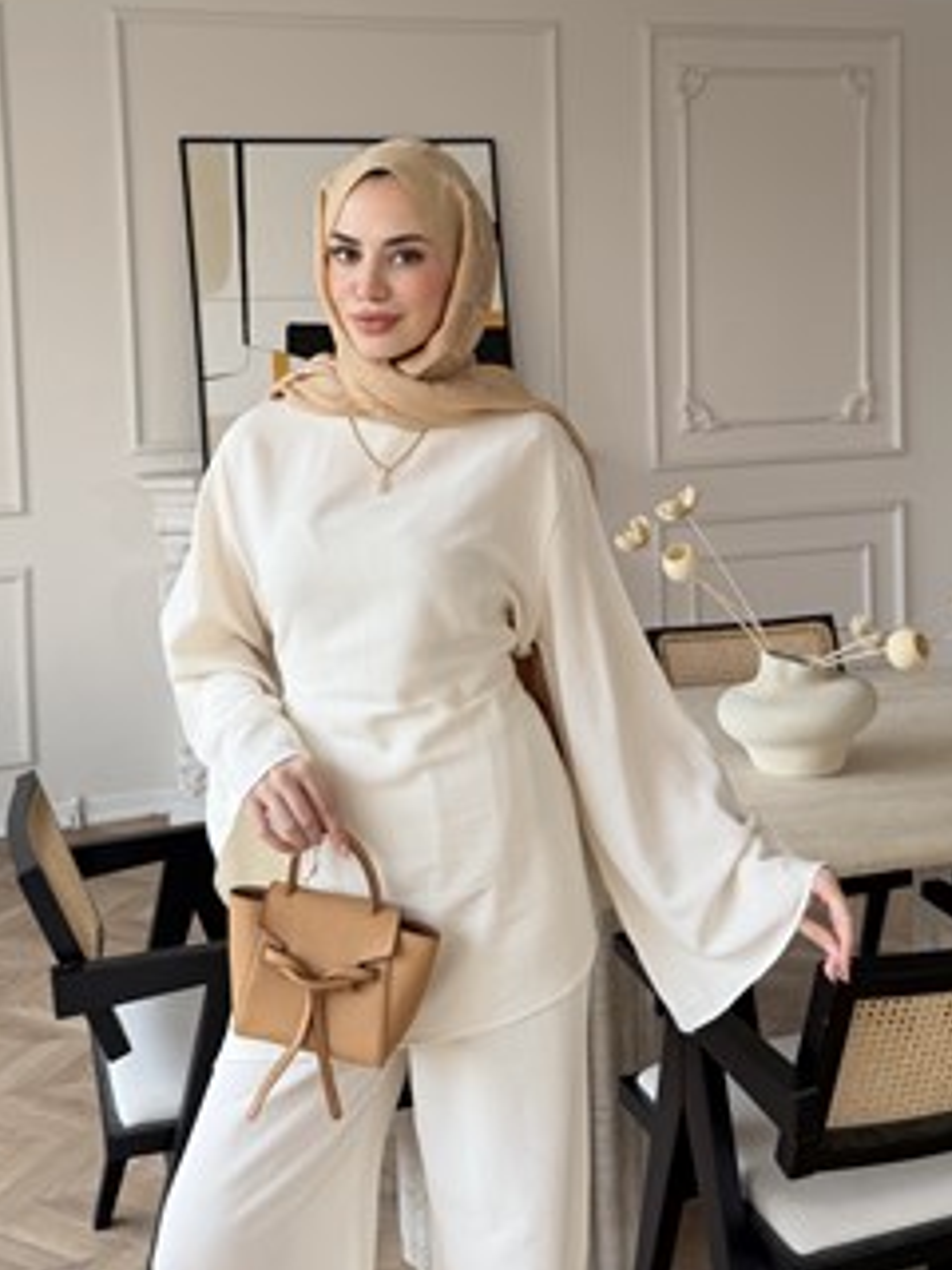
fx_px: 1137
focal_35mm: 31
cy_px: 633
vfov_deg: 58.4
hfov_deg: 45.2
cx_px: 377
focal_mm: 6.76
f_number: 1.78
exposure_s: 1/149
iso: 64
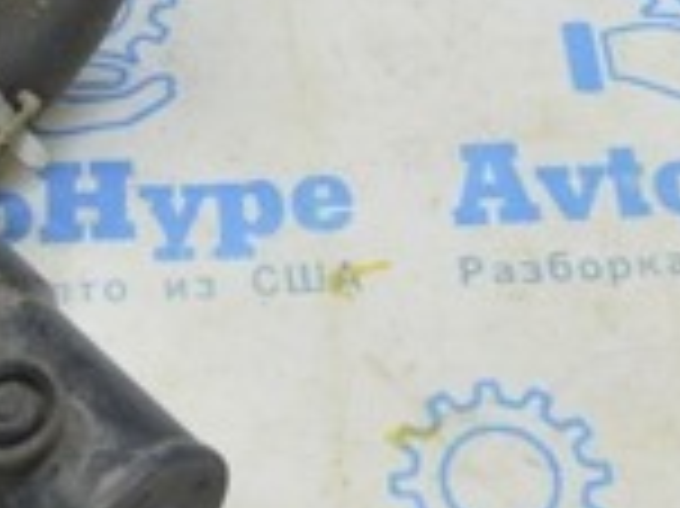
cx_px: 198
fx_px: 2395
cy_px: -178
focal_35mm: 122
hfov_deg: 16.1
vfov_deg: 11.8
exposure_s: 1/20
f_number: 5.6
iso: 400
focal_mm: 20
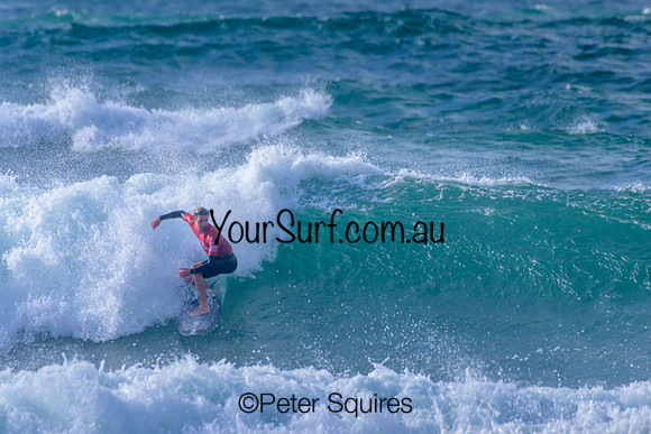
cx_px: 326
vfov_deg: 1.4
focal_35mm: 1000
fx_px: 18087
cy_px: 217
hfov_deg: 2.1
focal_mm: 1000
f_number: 11
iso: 1250
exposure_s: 1/2500
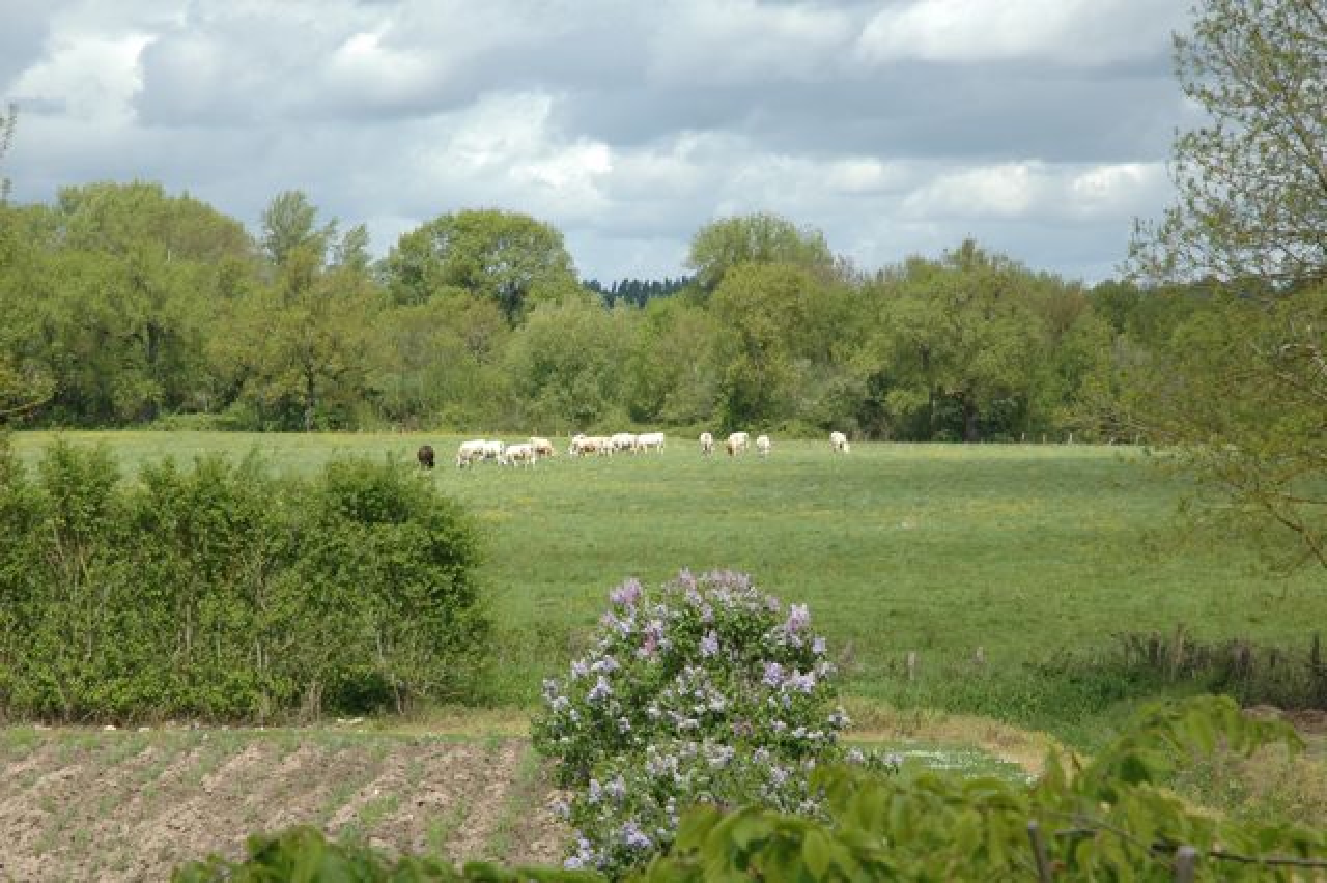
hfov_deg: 19.5
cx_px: 664
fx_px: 3868
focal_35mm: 105
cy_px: 442
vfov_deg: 13.0
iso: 200
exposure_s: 1/250
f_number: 9
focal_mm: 70
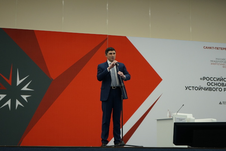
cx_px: 113
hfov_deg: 28.8
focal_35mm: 70
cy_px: 76
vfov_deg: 19.5
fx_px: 439
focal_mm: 70
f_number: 5.6
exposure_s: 1/100
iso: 1250
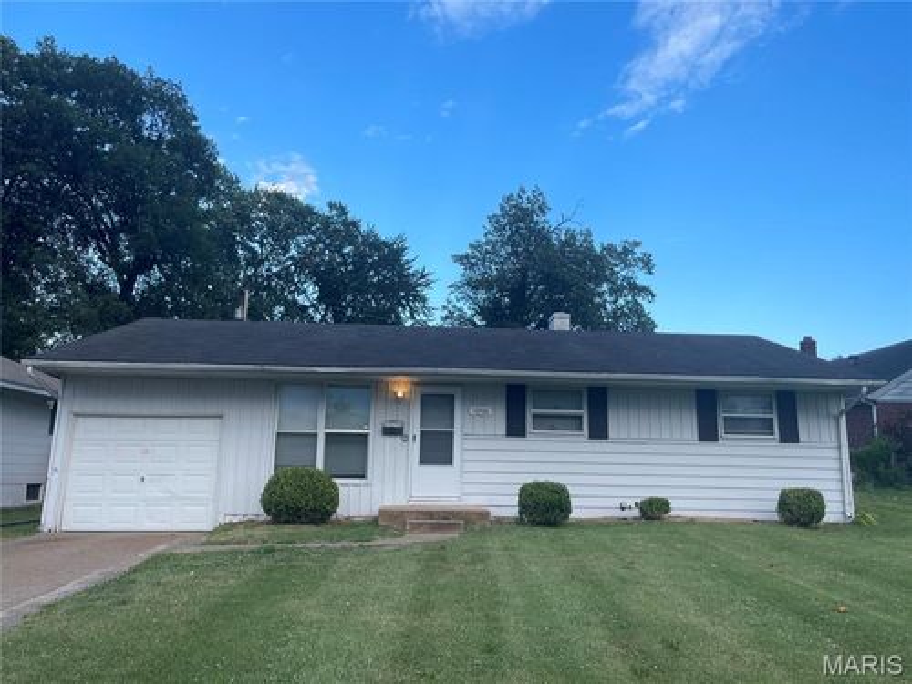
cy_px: 342
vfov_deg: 53.1
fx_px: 685
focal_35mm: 26
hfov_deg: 67.3
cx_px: 456
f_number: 1.6
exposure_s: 1/855
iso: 32
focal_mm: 5.1
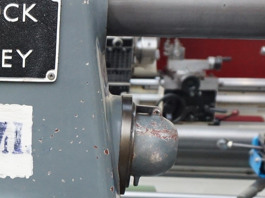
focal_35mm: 95
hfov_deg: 19.2
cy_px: 236
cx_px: -76
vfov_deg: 15.0
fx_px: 727
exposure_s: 1/160
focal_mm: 16
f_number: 4
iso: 1000
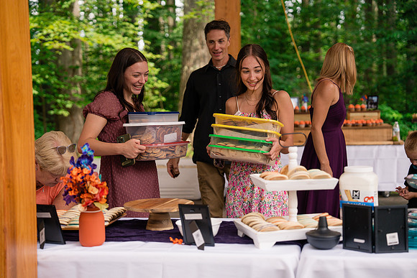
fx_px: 811
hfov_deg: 28.8
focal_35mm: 70
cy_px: 139
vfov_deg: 19.5
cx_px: 208
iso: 400
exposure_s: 1/1600
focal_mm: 70
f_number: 2.8
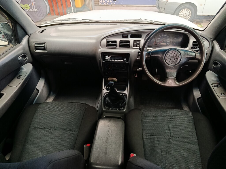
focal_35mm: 24
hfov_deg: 71.6
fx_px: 157
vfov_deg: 56.8
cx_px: 113
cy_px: 84
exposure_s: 1/50
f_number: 1.7
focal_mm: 5.24
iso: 1305
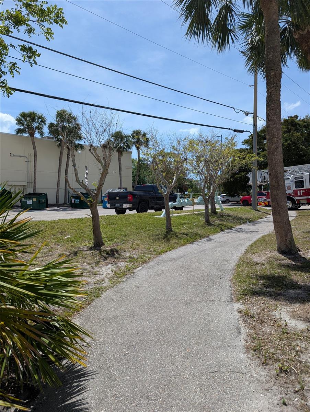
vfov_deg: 71.5
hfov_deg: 56.9
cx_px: 155
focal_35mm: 24
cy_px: 206
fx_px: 286
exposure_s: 1/1381
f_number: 1.68
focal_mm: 6.9
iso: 20
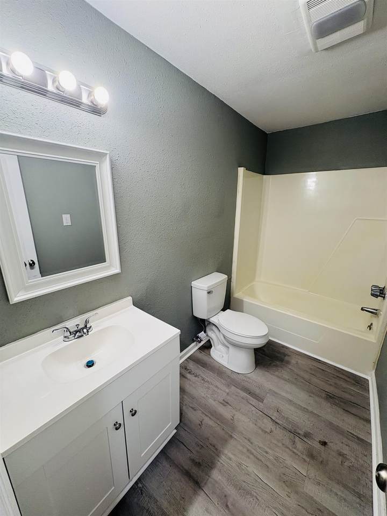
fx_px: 209
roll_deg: -0.9
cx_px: 194
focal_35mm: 14
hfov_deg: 85.7
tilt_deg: -15.5
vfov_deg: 102.1
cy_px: 258
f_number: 2.2
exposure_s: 1/60
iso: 125
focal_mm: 2.22
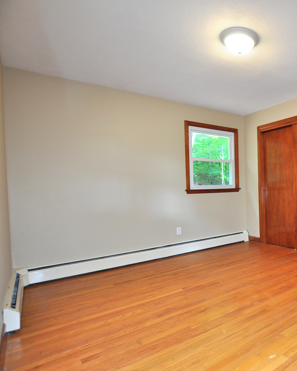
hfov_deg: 53.5
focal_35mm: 22
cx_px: 278
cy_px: 189
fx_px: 242
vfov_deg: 75.0
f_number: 4
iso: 400
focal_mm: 10
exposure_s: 1/25
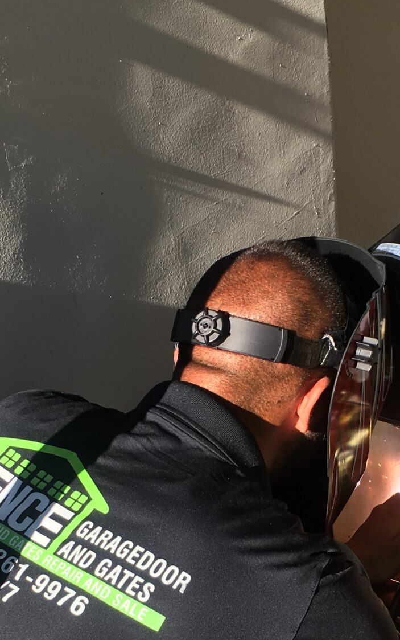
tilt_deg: -33.5
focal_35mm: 70
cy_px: 495
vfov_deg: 28.8
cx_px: 209
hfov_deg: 18.6
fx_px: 1220
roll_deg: +8.0
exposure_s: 1/641
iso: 25
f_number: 2.2
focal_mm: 4.15
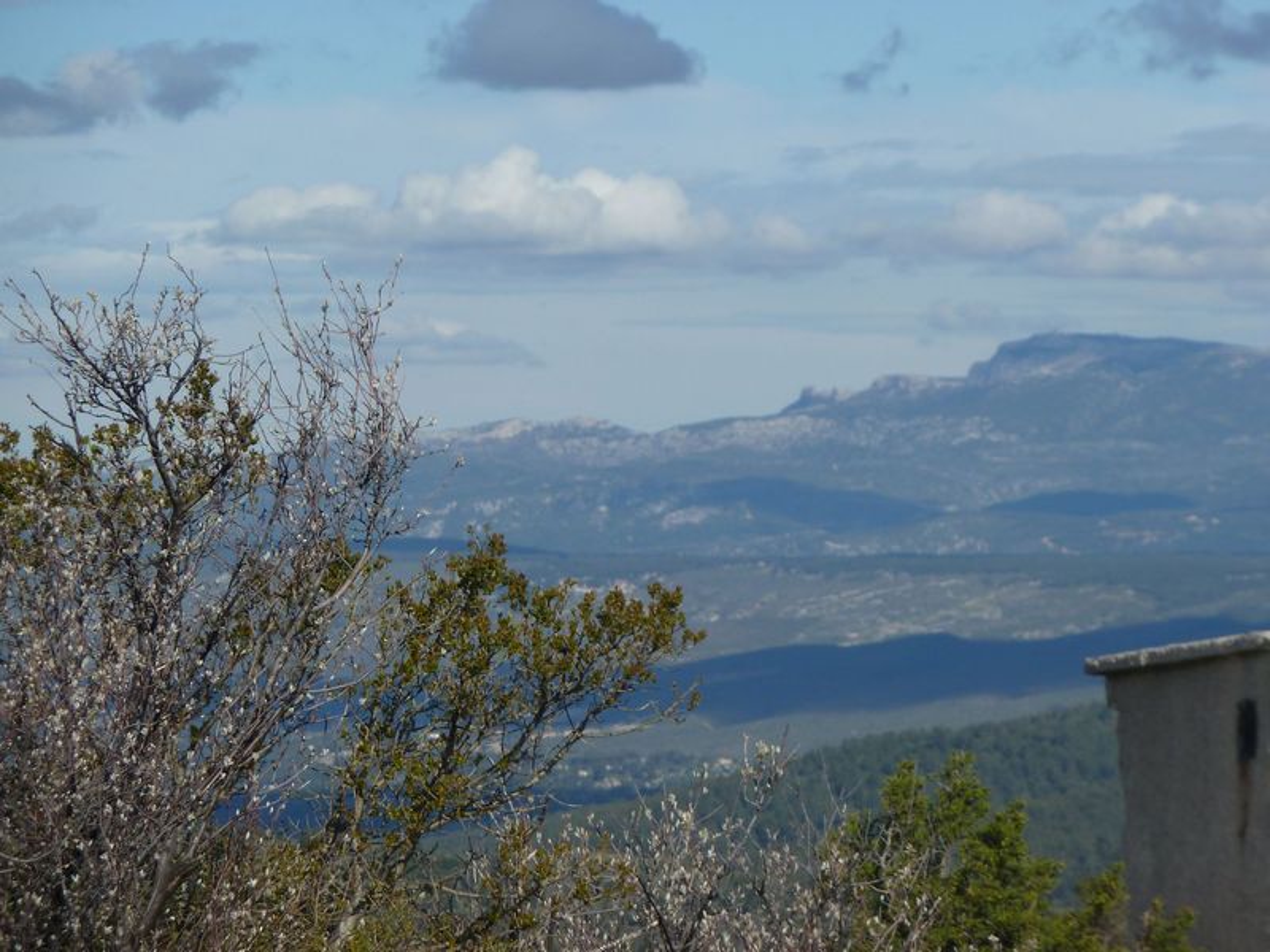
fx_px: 7705
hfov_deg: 9.4
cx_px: 635
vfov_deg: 7.1
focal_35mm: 210
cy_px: 476
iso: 80
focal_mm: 34.4
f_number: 5.6
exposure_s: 1/640
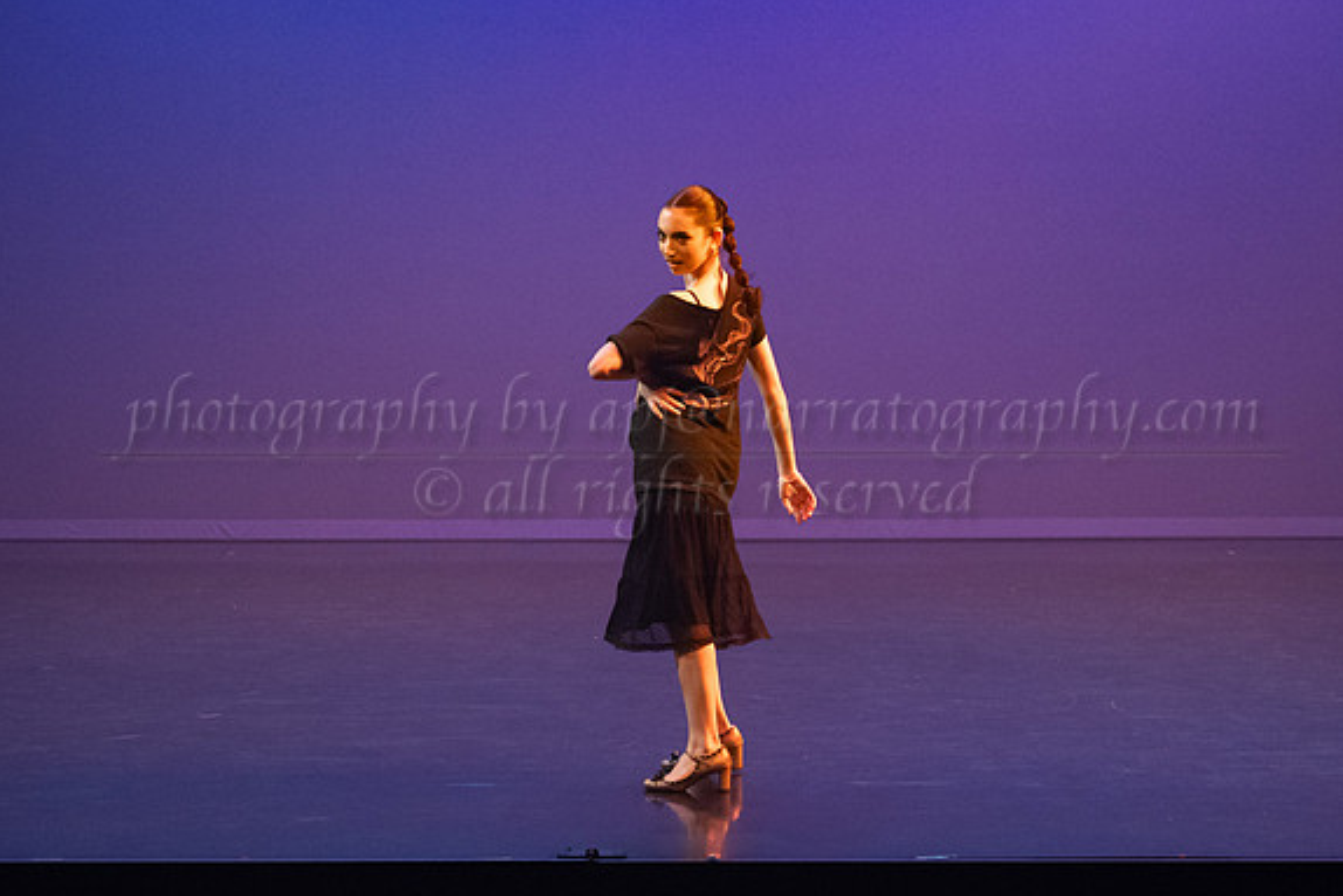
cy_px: 521
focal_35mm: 121
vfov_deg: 11.3
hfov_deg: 16.9
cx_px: 792
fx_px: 4515
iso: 4000
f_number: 4
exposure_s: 1/400
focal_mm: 75
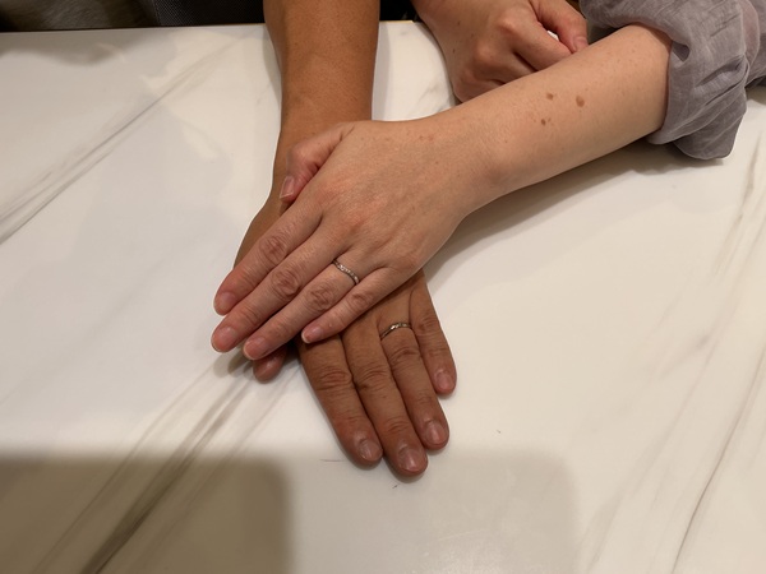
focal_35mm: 29
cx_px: 383
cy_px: 287
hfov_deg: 61.7
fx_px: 642
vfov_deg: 48.2
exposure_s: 1/228
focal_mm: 3
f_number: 1.8
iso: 20
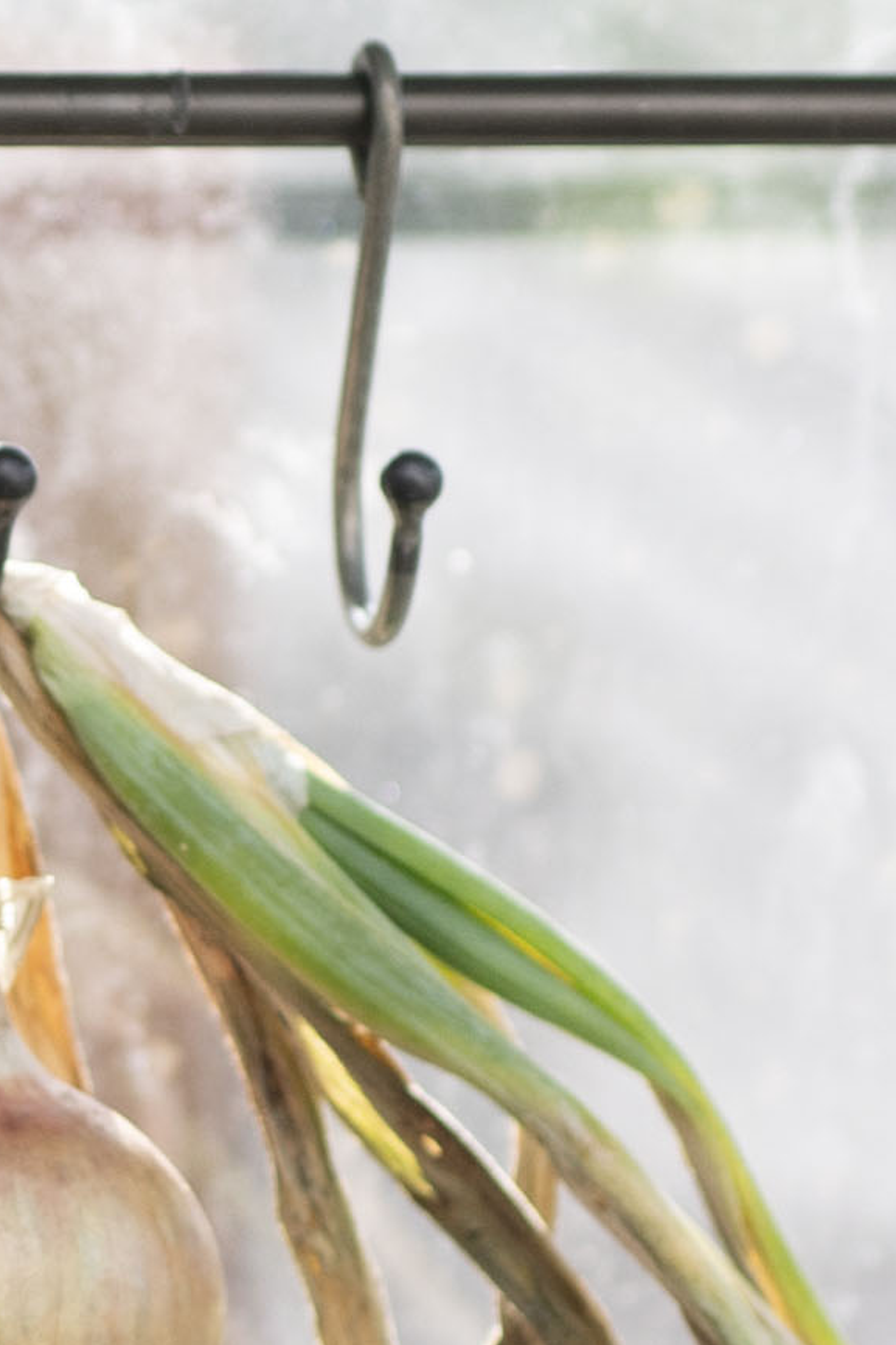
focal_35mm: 349
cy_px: 620
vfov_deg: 5.9
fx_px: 13034
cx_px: -722
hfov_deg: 3.9
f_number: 2.2
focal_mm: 50
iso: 250
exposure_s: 1/2500
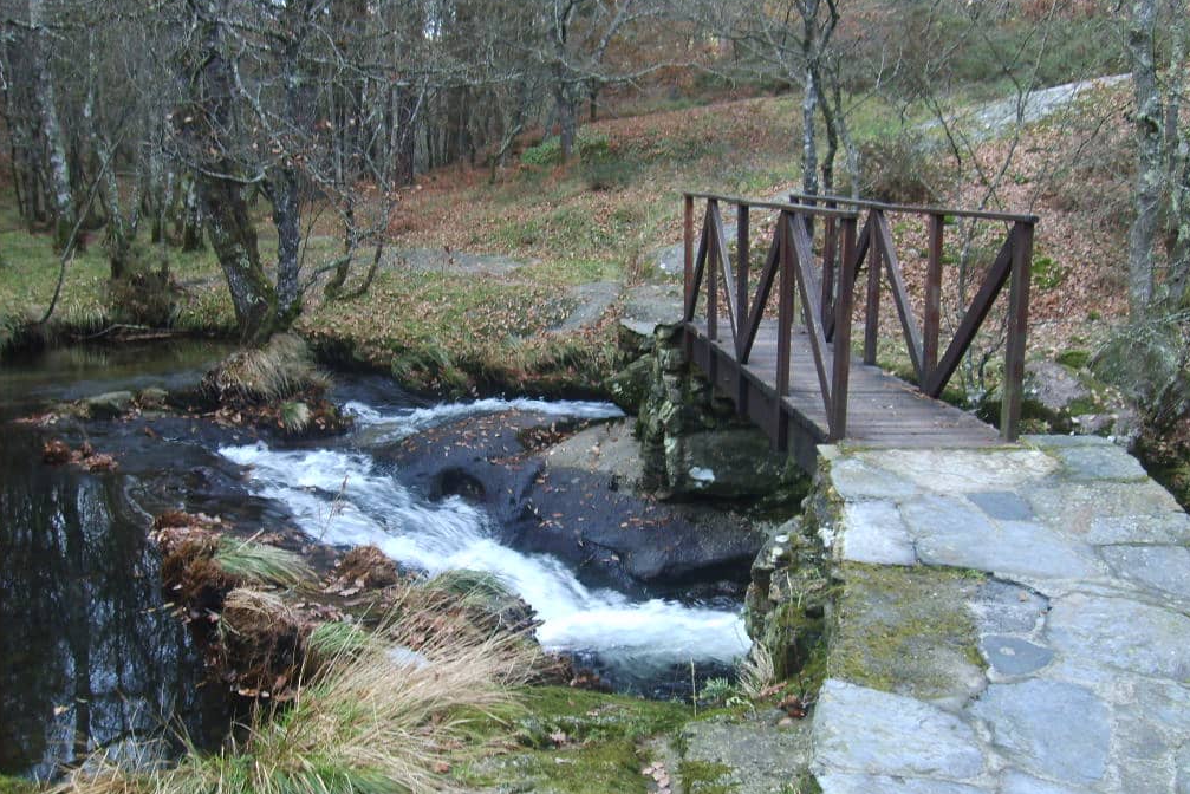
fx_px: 1223
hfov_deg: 51.9
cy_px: 437
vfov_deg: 35.9
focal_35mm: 37
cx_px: 599
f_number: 2.8
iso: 73
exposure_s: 1/30
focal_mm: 5.8
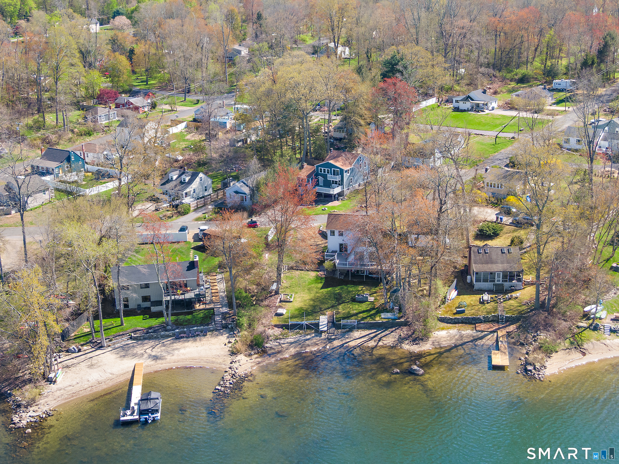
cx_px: 310
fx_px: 858
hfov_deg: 39.7
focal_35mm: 48
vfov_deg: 30.2
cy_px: 232
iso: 100
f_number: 3.8
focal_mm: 8.6
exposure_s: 1/240
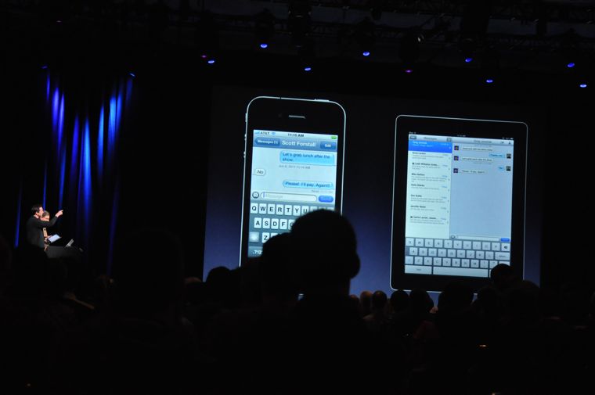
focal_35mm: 68
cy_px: 198
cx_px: 298
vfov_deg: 20.1
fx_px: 1114
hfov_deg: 29.9
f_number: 4.8
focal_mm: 45
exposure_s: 1/80
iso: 1600
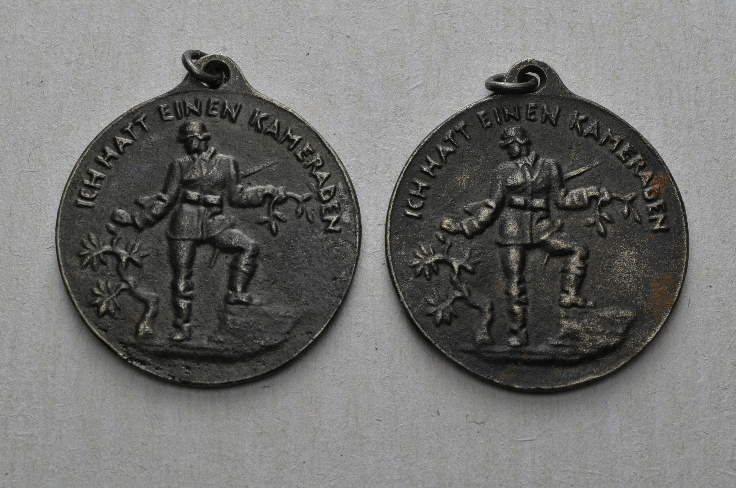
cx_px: 368
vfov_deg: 16.5
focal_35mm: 82
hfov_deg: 24.7
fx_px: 1683
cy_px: 244
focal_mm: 55
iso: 400
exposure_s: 1/250
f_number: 14
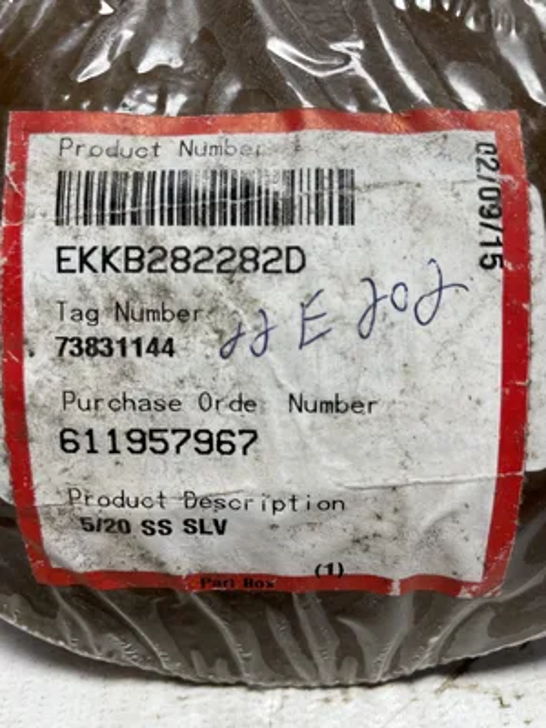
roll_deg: +5.3
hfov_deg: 53.1
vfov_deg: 67.3
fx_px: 547
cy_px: 364
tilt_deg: -38.9
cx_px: 273
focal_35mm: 26
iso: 32
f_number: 1.6
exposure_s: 1/344
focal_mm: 4.2
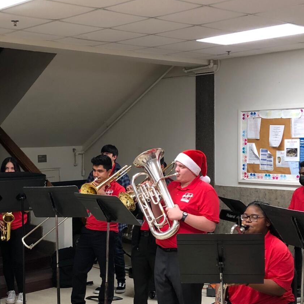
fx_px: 586
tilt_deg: -2.0
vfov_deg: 29.1
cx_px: 113
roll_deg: +1.3
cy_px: 168
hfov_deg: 29.0
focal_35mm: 59
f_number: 1.8
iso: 64
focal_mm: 3.99
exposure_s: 1/15
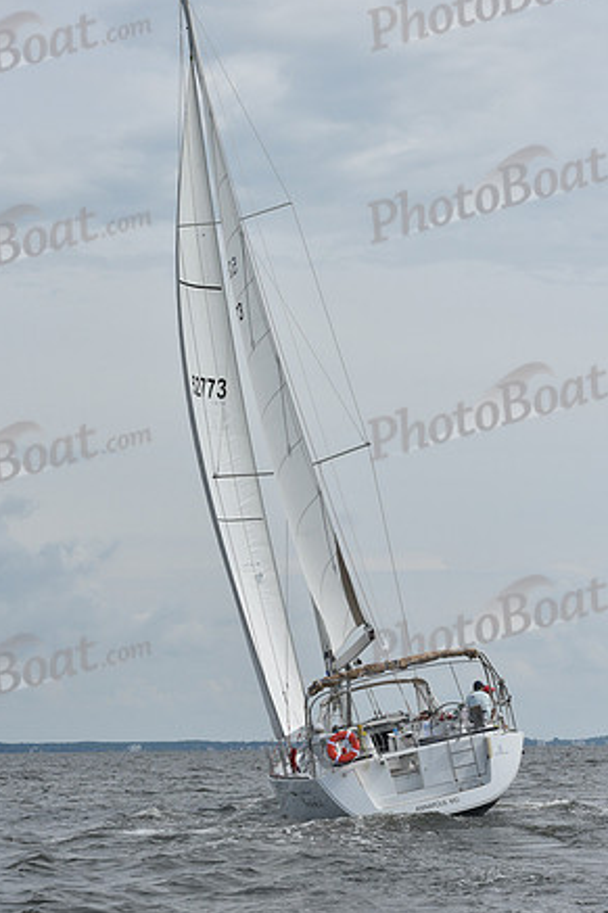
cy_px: 328
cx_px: 260
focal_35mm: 93
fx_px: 2358
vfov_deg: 21.9
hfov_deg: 14.7
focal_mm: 70
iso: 320
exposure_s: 1/1600
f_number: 9
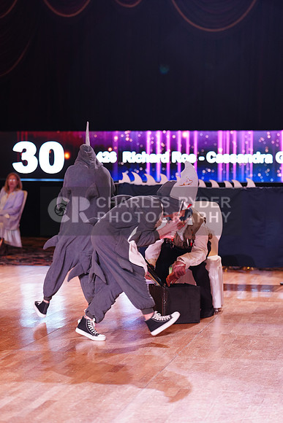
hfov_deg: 14.4
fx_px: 1119
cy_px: 212
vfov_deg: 21.5
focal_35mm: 95
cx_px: 142
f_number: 2.8
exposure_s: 1/250
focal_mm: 95
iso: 1000
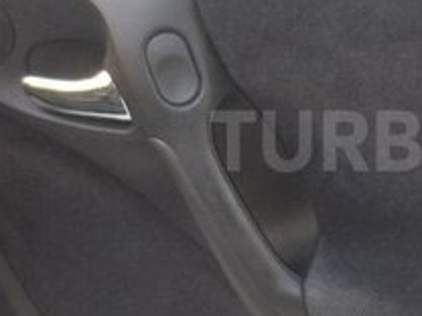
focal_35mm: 76
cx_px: 418
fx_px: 927
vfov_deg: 19.4
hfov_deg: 24.5
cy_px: 141
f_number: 3.2
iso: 240
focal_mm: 4
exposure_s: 1/30
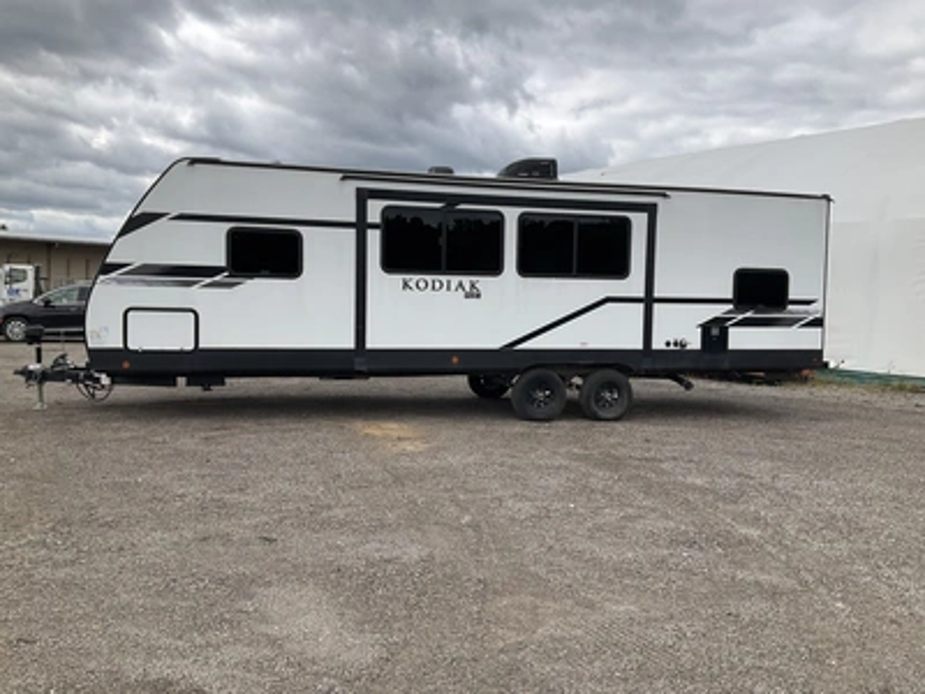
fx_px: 775
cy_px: 347
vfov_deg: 48.2
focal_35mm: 29
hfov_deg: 61.7
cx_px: 462
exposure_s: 1/1848
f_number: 1.8
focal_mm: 3
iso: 25
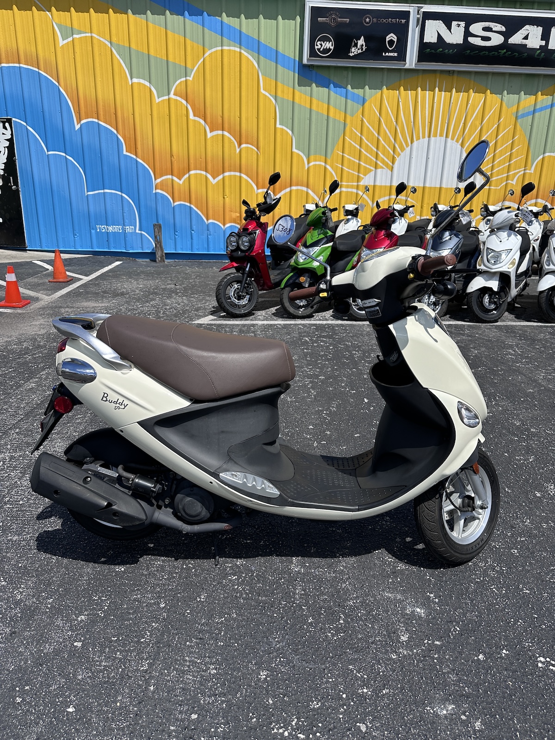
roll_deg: -2.2
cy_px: 370
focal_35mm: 24
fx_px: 513
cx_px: 278
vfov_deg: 71.6
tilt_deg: -17.0
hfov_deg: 56.8
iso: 80
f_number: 1.78
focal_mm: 6.86
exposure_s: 1/6623
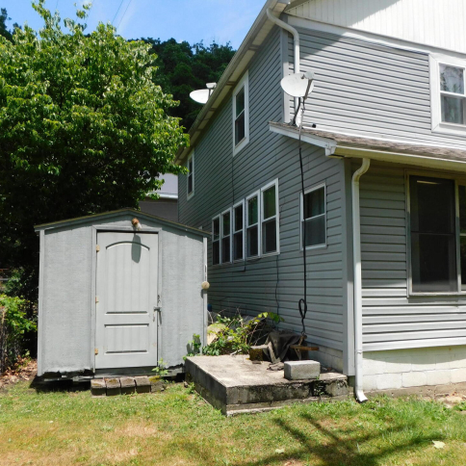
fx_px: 426
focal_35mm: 28
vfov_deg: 57.2
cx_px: 228
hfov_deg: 57.3
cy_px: 259
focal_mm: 4
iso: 125
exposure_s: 1/800
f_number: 3
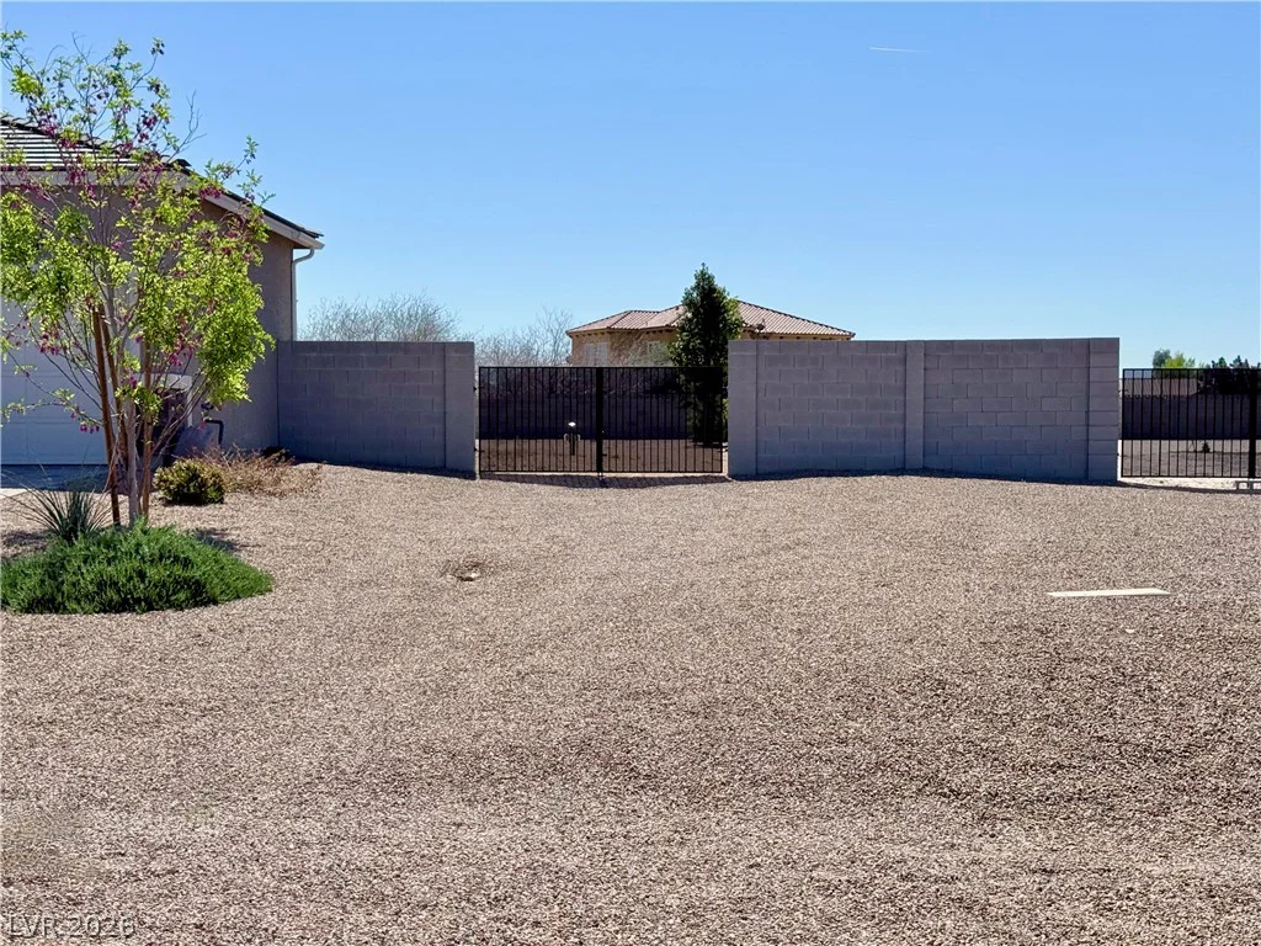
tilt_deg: -1.5
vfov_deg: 30.3
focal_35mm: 48
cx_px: 630
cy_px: 473
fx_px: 1749
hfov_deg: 39.7
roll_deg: +0.7
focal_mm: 6.76
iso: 64
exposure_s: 1/8772
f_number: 1.78
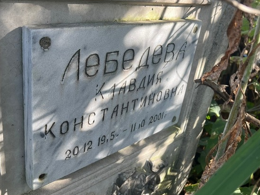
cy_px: 97
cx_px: 144
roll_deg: -9.6
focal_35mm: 38
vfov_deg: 37.8
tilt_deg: -26.5
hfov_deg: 48.9
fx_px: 286
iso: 50
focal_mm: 5.7
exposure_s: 1/452
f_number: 1.5
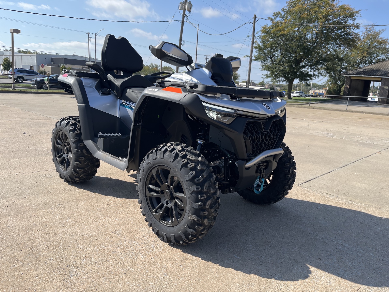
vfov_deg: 53.1
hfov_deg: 67.3
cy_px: 146
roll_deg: -4.6
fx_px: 292
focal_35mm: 26
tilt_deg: -13.2
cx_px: 194
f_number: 1.6
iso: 50
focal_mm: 5.1
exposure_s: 1/2571
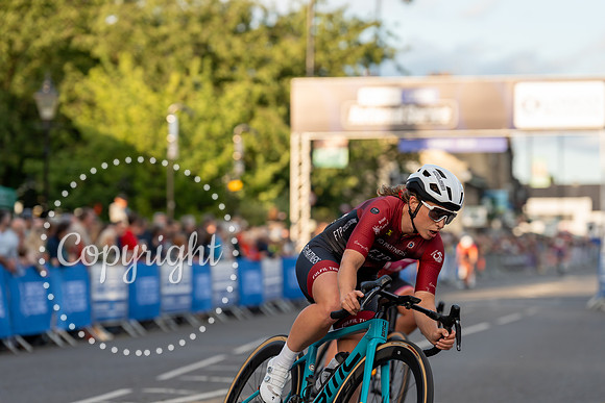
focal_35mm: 139
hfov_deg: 14.7
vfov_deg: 9.9
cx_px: 302
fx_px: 2338
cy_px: 202
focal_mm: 135
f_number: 3.5
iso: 400
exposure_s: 1/800
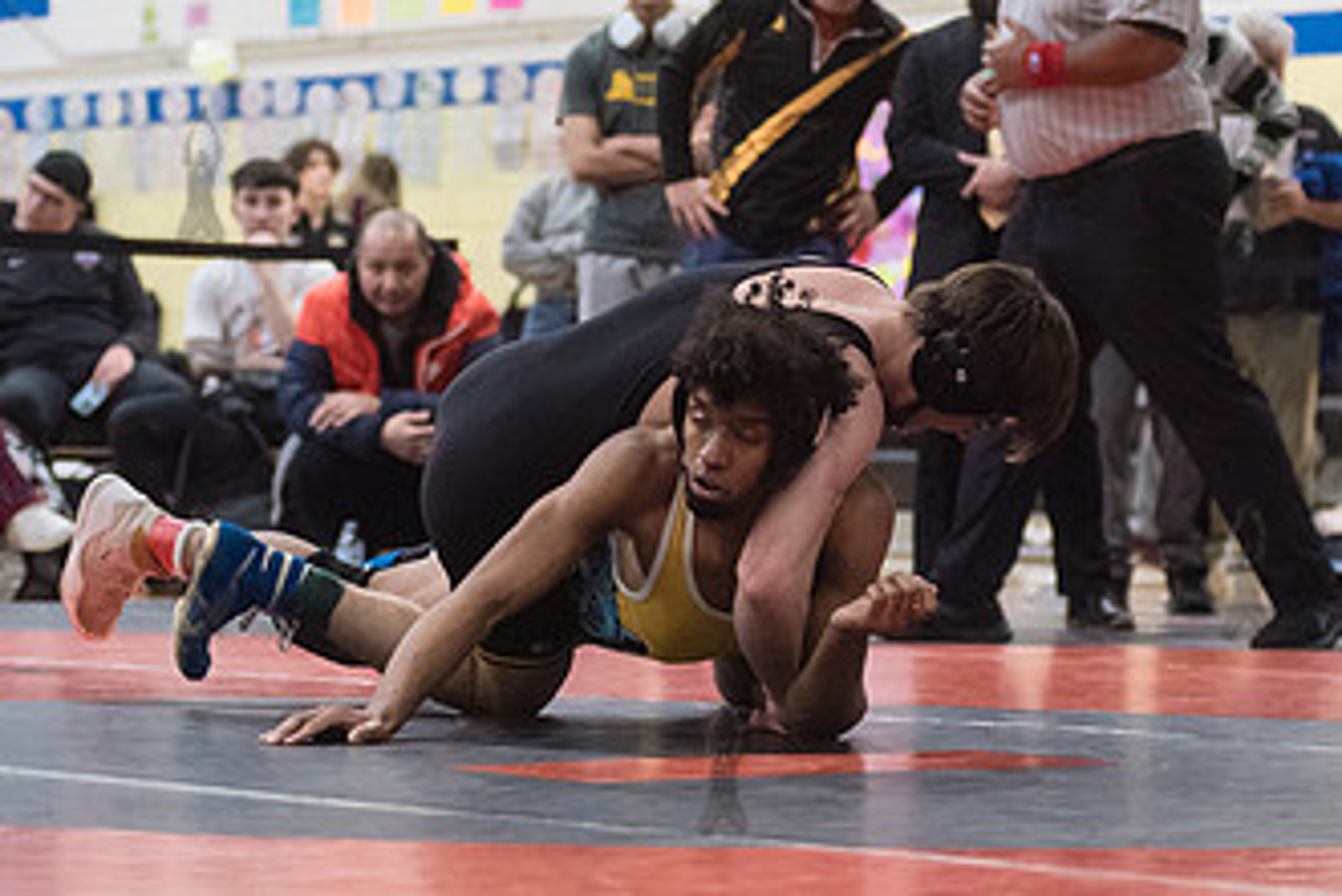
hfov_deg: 14.6
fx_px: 5221
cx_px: 722
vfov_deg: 9.8
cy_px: 371
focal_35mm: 140
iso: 8000
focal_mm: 80
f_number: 3.5
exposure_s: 1/400
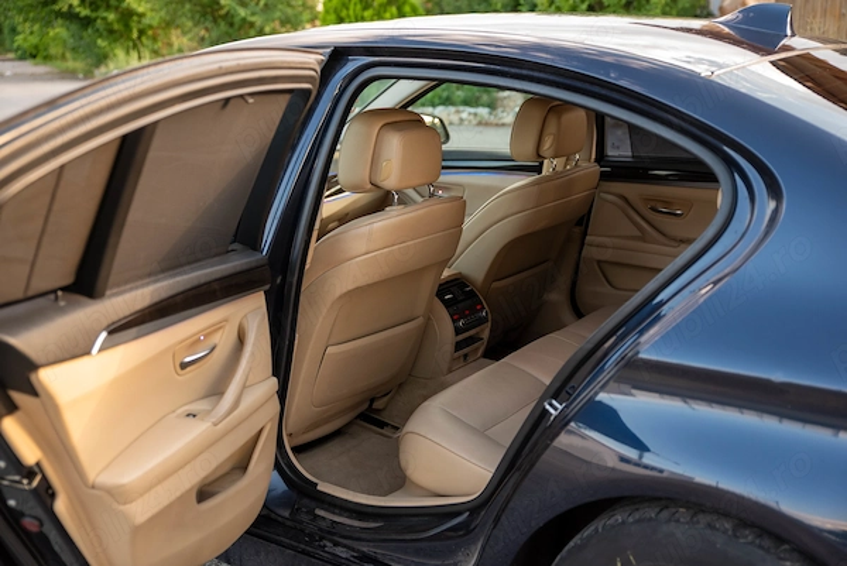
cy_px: 283
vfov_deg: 31.9
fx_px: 989
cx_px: 424
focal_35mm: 42
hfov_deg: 46.4
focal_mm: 42
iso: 800
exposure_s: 1/400
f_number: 2.8
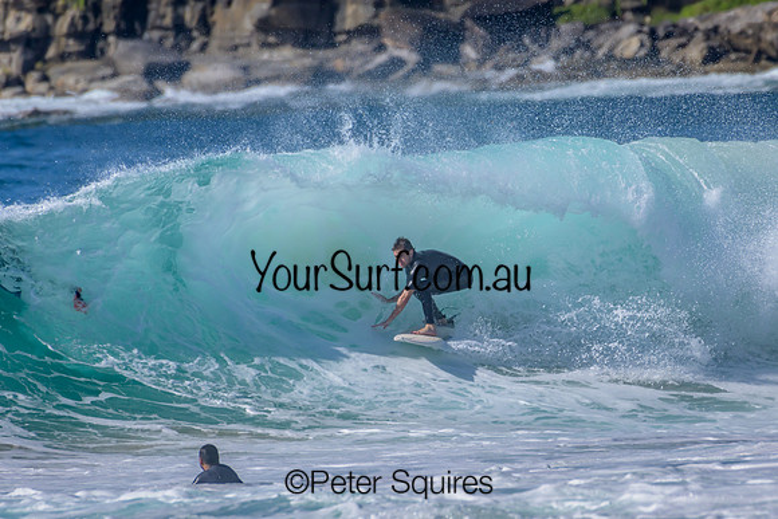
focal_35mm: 1000
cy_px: 260
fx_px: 21615
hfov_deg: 2.1
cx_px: 389
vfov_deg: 1.4
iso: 720
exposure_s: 1/2000
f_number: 11
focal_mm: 1000
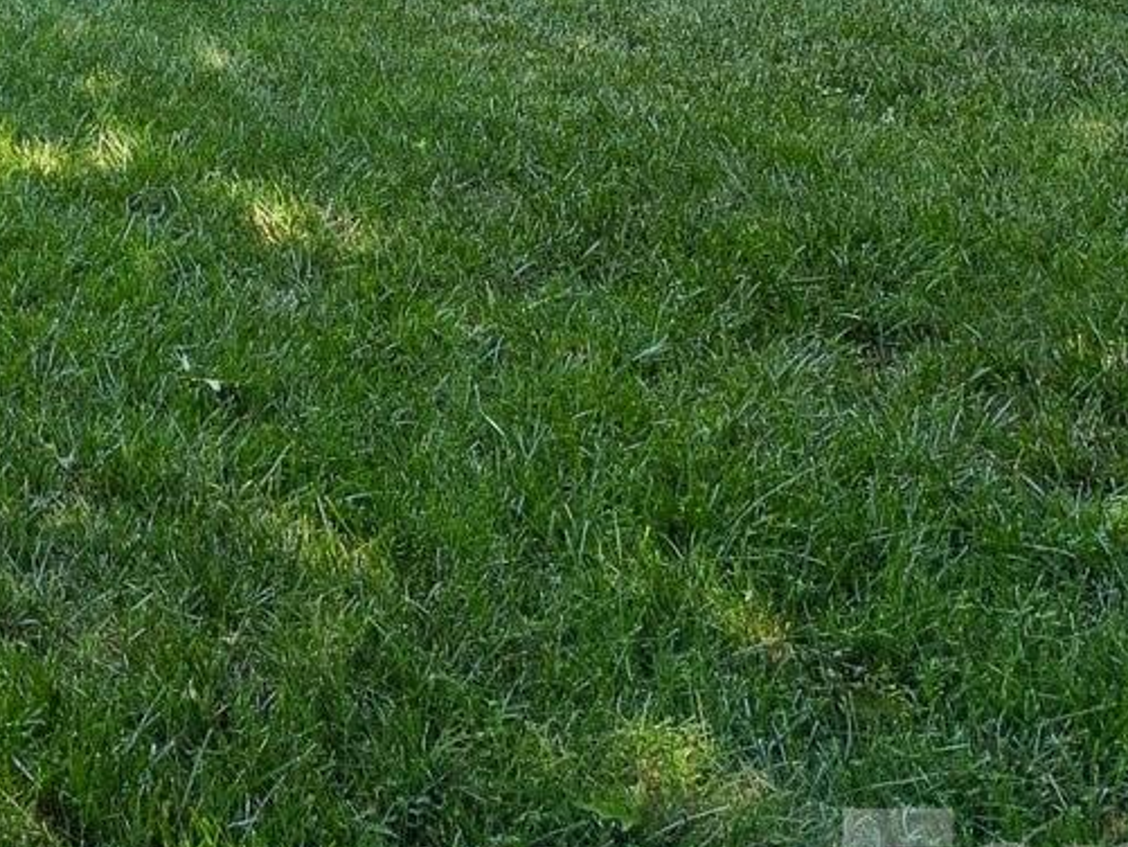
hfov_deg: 23.7
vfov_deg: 23.2
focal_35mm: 55
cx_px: -745
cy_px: -287
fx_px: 1793
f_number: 11
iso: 200
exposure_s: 1/50
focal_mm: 14
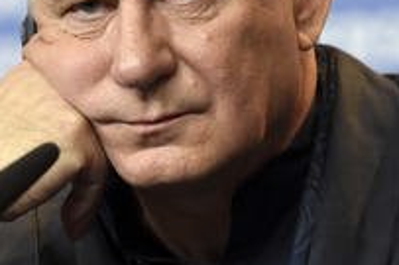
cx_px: 30
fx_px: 6446
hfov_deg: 3.5
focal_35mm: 582
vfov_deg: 2.4
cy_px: 45
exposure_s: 1/400
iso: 1250
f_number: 3.5
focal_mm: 175
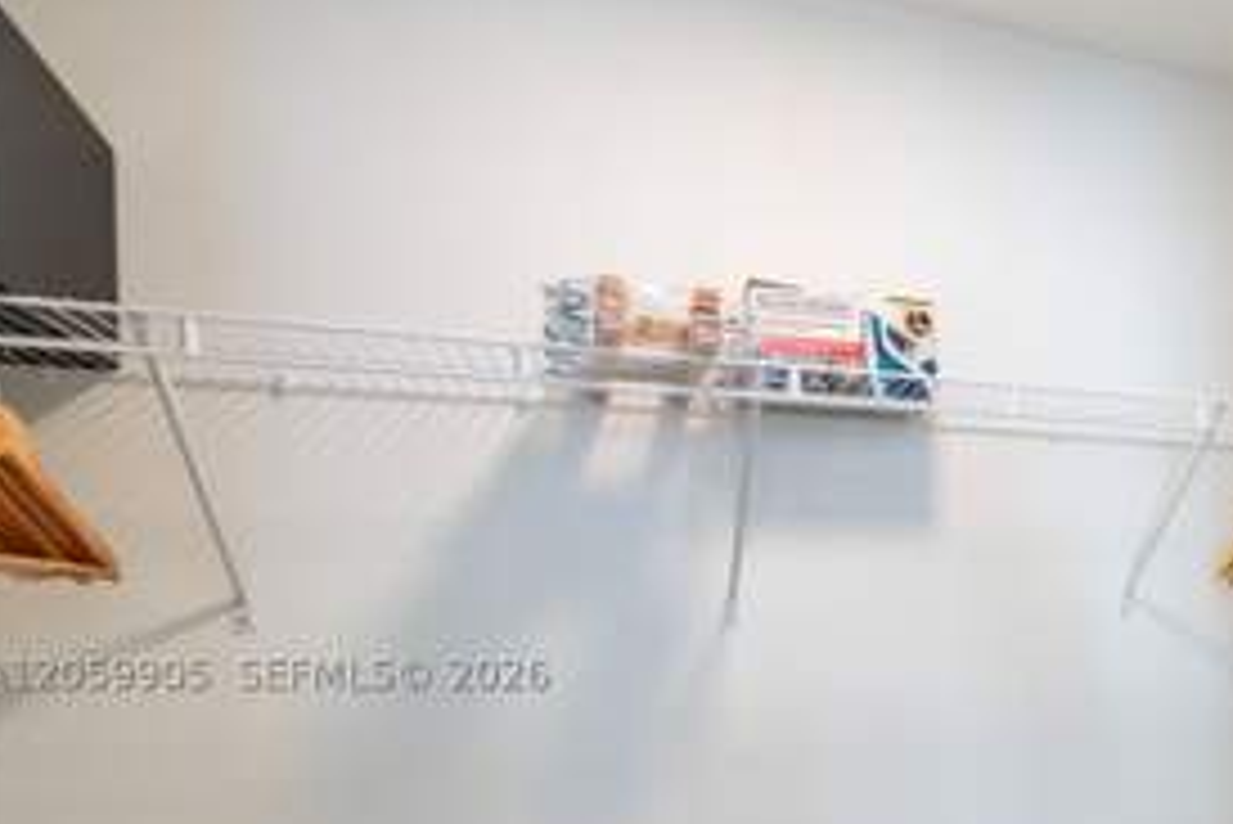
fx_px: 989
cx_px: 1048
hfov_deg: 57.2
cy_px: 669
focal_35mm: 29
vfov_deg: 43.0
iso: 800
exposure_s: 1/25
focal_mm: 11
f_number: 8
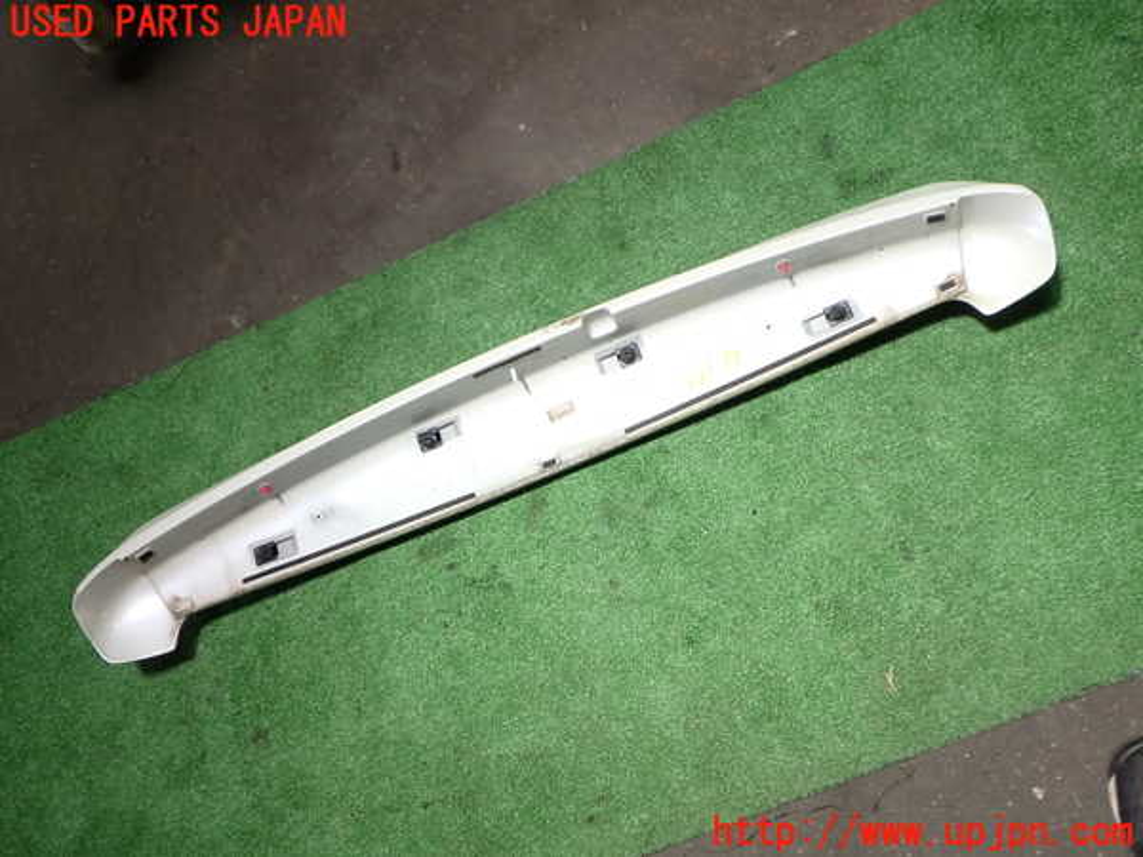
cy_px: 428
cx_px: 572
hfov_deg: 60.0
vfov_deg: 46.8
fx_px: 991
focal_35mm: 30
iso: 100
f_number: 2.3
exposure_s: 1/60
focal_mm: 5.4
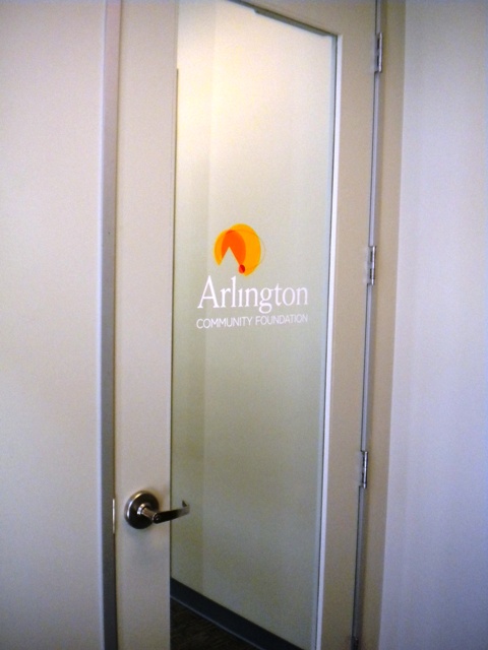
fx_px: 658
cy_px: 325
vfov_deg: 52.6
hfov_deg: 40.7
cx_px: 244
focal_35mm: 35
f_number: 3.1
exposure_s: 1/257
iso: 400
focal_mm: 6.3
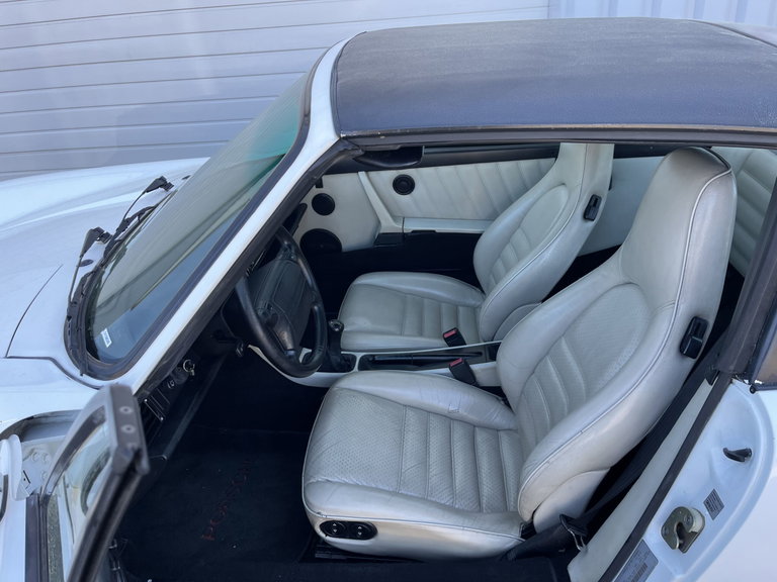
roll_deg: +6.7
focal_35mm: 26
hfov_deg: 67.3
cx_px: 388
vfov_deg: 53.1
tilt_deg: -23.1
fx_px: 584
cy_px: 291
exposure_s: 1/188
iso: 40
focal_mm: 5.1
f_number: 1.6
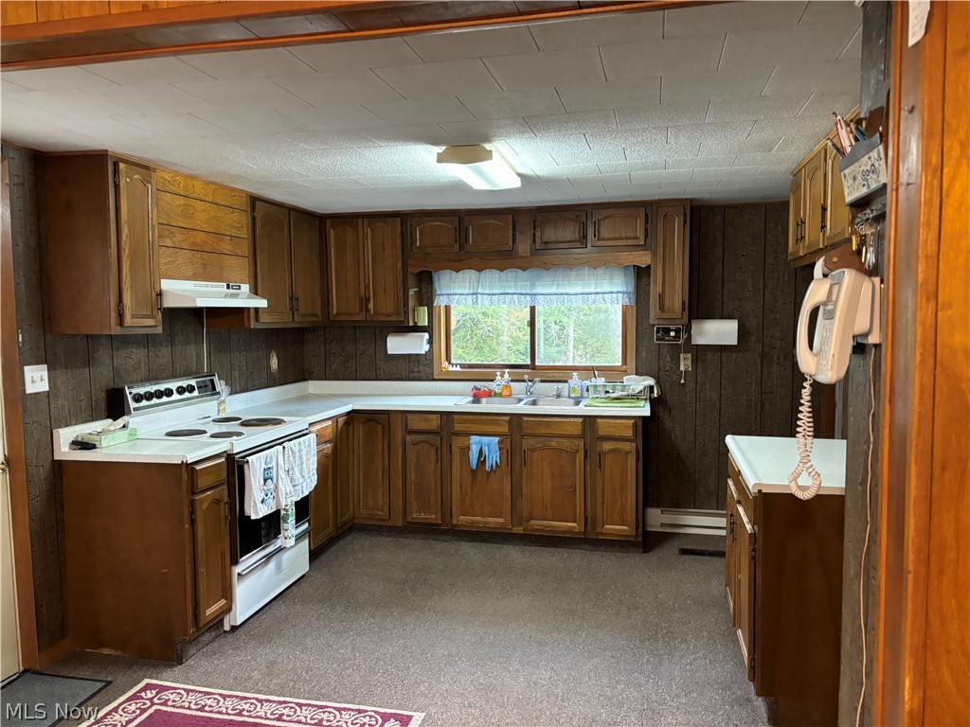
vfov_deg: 53.1
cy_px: 364
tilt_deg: -3.6
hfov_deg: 67.3
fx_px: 729
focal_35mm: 26
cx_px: 485
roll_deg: +0.4
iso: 400
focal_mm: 5.96
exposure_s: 1/60
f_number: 1.6
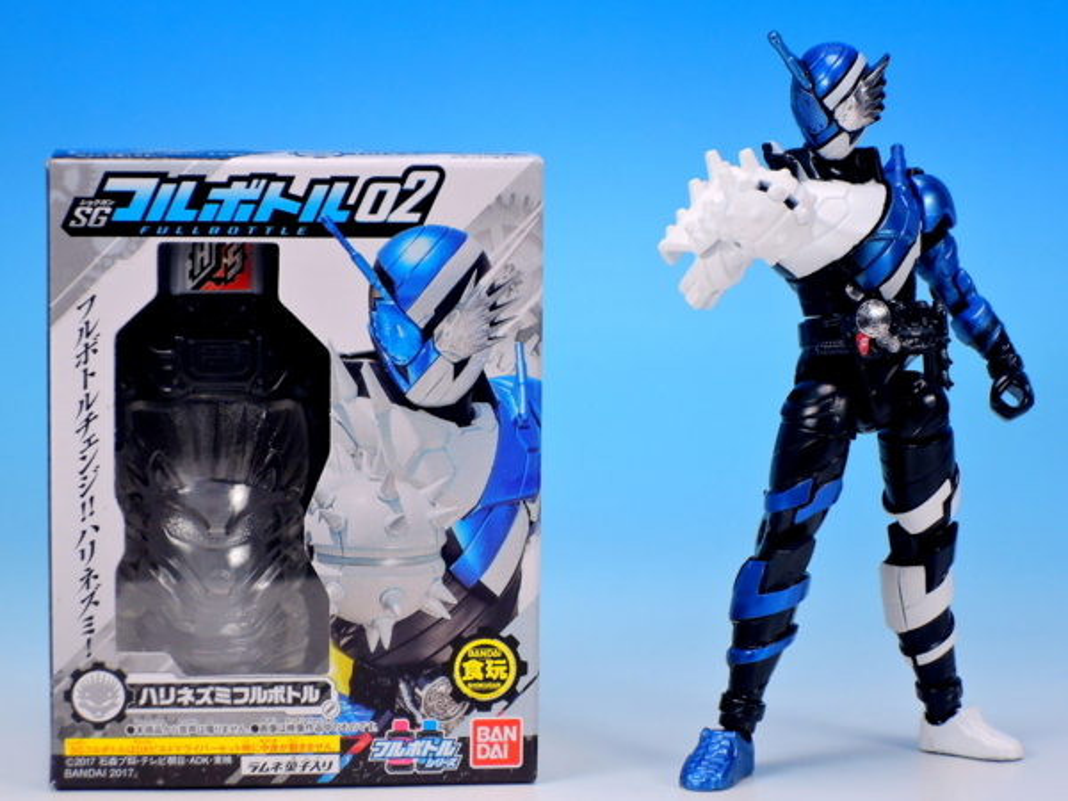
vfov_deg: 15.6
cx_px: 534
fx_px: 2931
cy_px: 400
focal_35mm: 95
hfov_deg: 20.7
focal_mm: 20.2
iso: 500
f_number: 5
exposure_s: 1/15
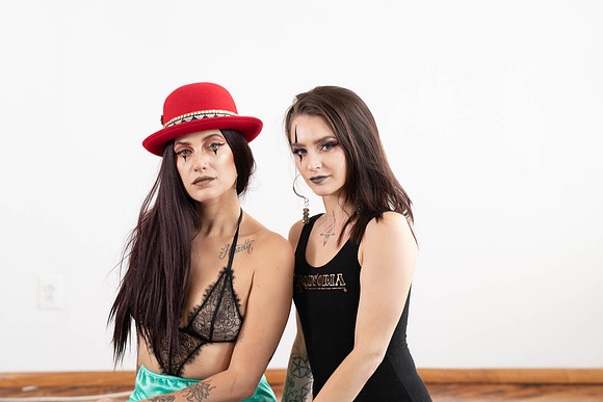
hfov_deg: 20.4
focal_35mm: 100
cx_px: 302
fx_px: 1675
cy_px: 201
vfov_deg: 13.7
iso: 320
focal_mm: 100
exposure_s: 1/20
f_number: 6.3
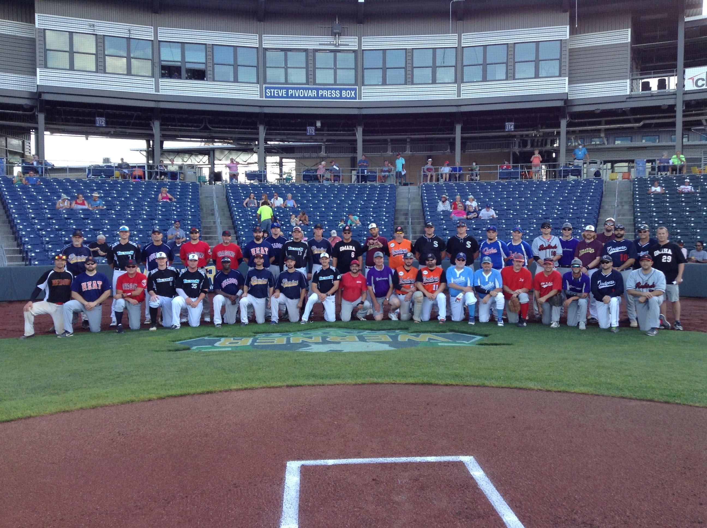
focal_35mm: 33
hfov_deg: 55.4
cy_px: 264
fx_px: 673
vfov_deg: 42.8
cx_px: 354
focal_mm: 3.3
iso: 25
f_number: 2.4
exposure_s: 1/171
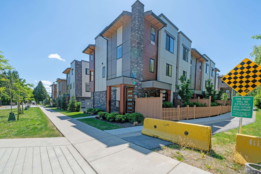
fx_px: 109
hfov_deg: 100.3
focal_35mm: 15
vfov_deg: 76.5
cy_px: 104
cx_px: 137
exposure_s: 1/1600
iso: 100
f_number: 6.3
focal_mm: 12
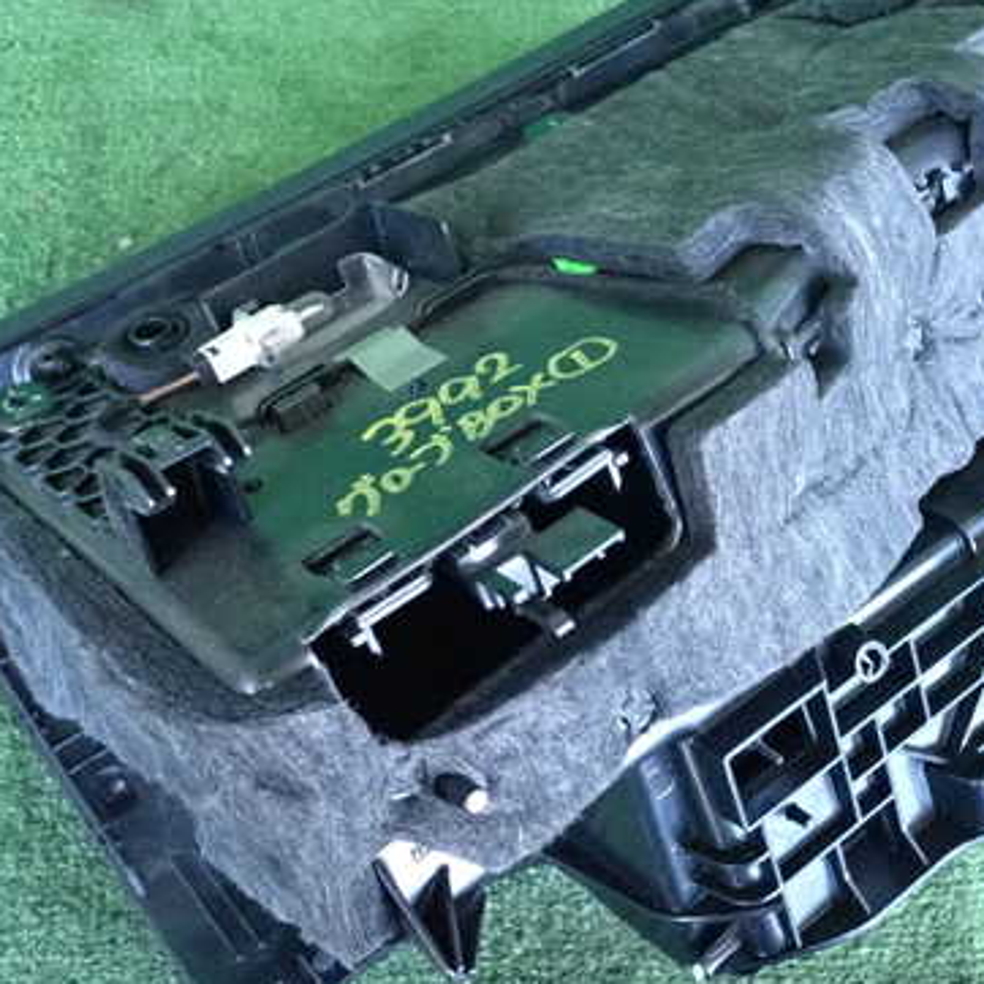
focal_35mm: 44
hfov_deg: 38.1
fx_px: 1415
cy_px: 476
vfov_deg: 38.3
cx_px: 617
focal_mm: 5.4
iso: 2000
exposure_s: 1/125
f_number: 2.3
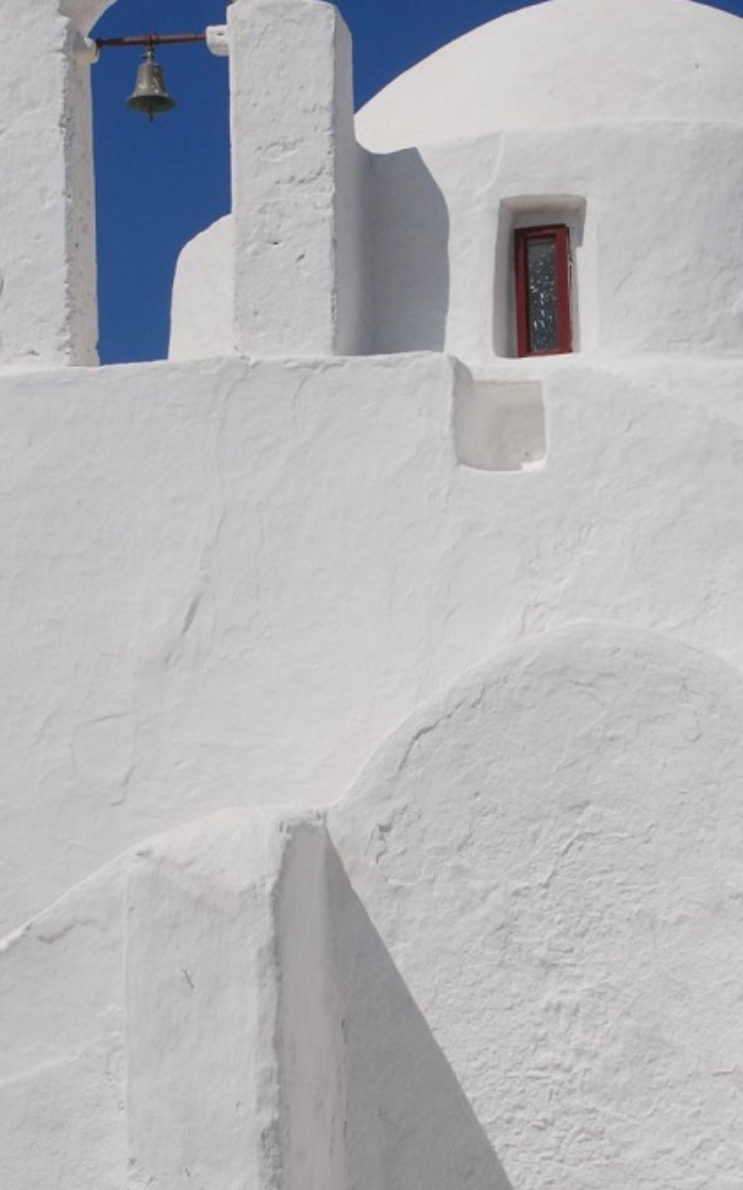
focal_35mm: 102
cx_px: 570
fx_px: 3304
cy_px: 552
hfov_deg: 12.8
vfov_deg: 20.4
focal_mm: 35
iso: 200
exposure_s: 1/1250
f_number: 9
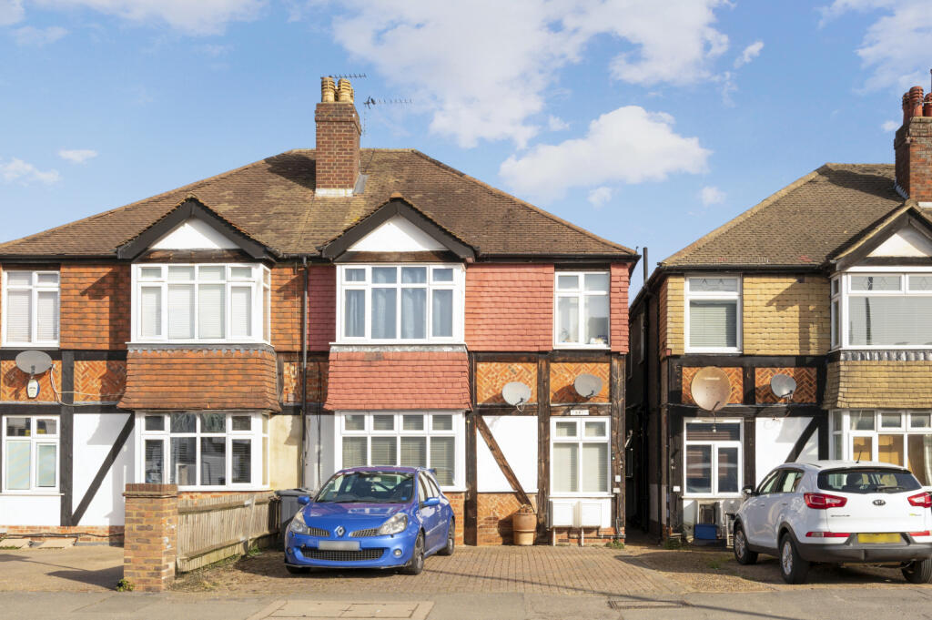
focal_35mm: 22
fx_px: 556
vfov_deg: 58.3
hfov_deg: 79.9
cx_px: 466
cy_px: 310
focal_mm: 21.5
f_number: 8
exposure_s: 1/500
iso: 200
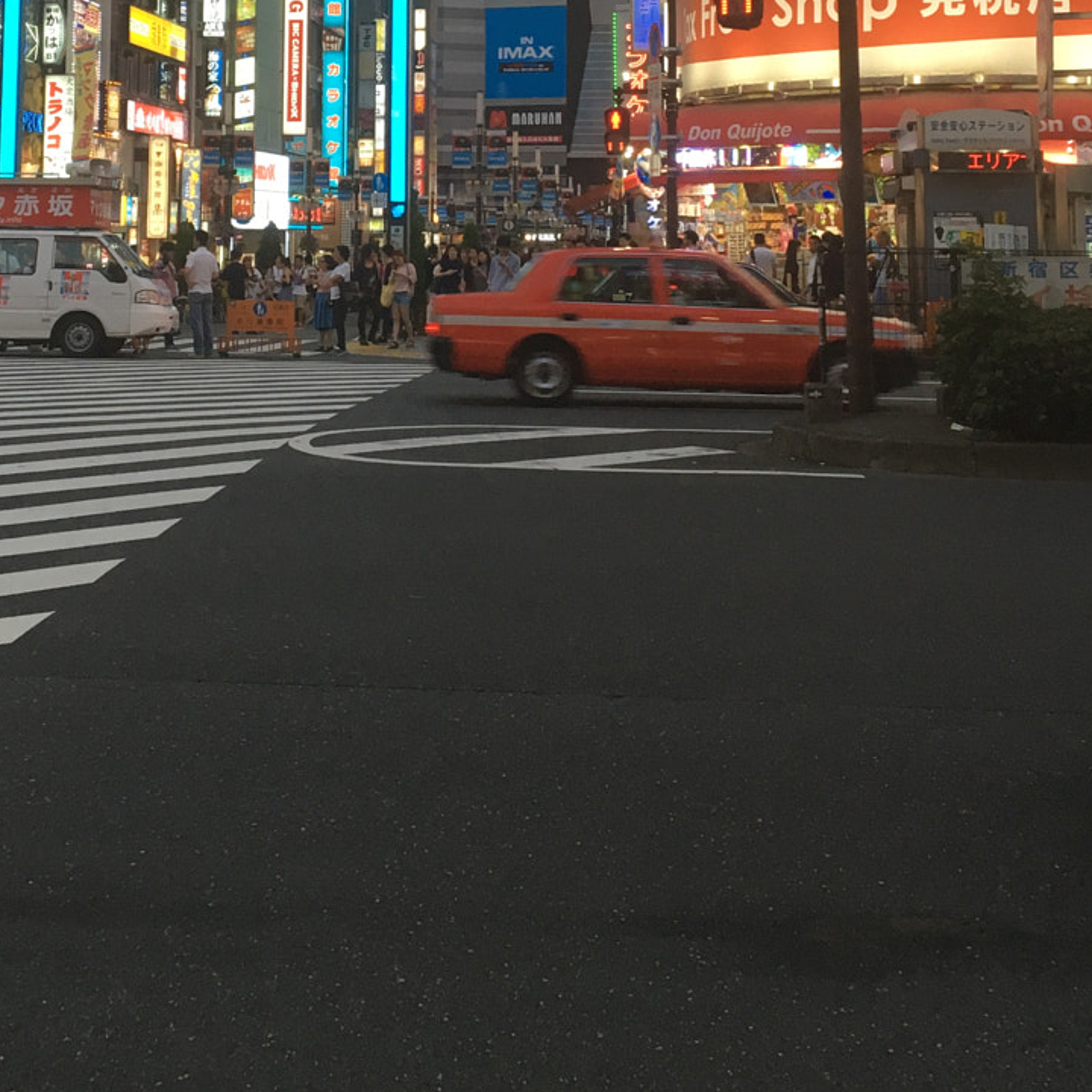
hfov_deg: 29.9
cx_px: 405
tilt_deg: +5.7
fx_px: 2034
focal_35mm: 57
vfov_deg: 28.4
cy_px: 29
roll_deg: -0.9
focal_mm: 4.15
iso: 32
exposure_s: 1/30
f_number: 2.2
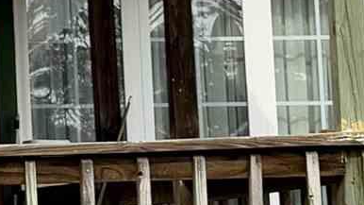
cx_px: -615
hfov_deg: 9.0
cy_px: 35
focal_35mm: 208
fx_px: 2007
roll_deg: +1.0
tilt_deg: +7.9
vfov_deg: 5.8
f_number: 1.78
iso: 80
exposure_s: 1/3021
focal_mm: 6.76
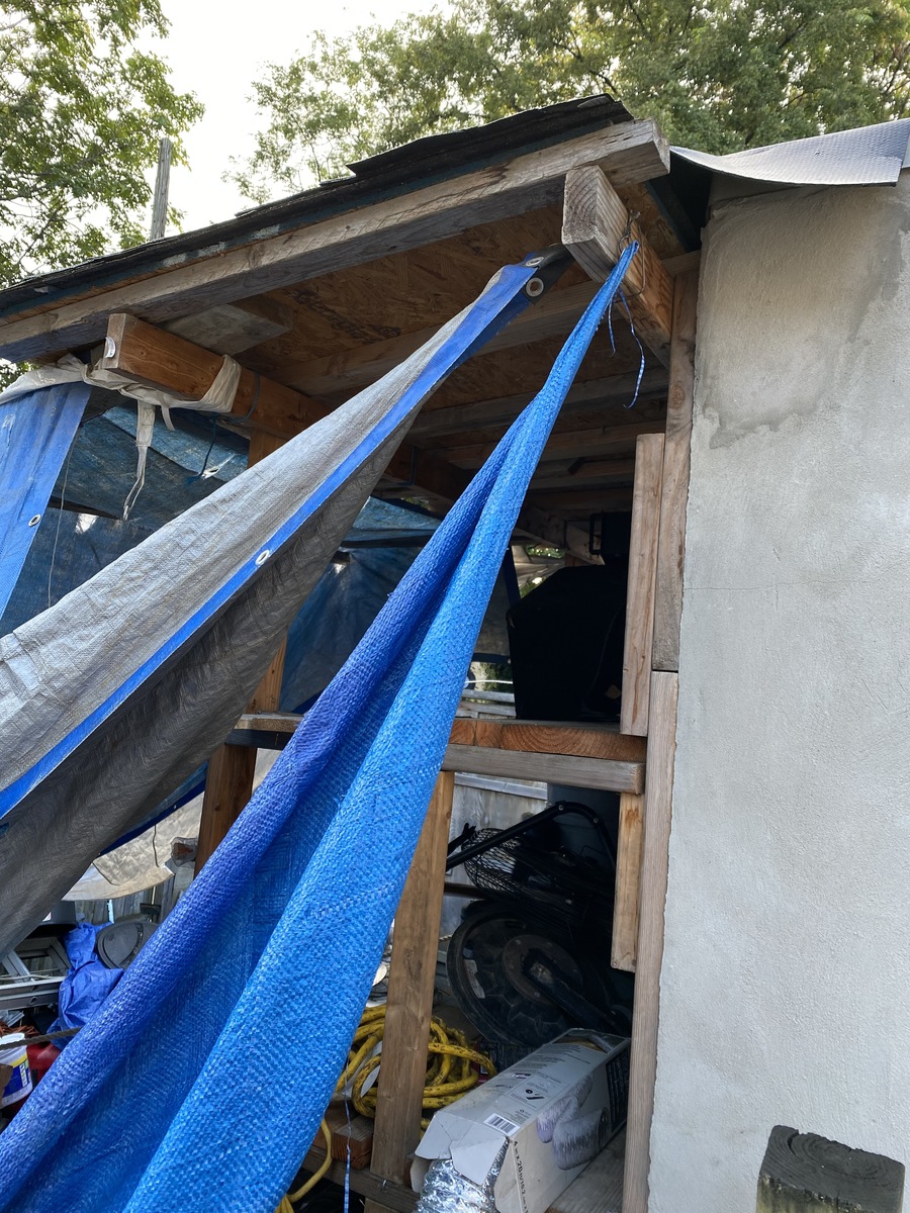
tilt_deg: +4.9
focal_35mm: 26
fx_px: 911
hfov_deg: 53.1
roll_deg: -4.6
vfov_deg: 67.3
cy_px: 606
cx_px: 455
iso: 64
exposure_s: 1/121
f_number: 1.8
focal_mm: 4.25
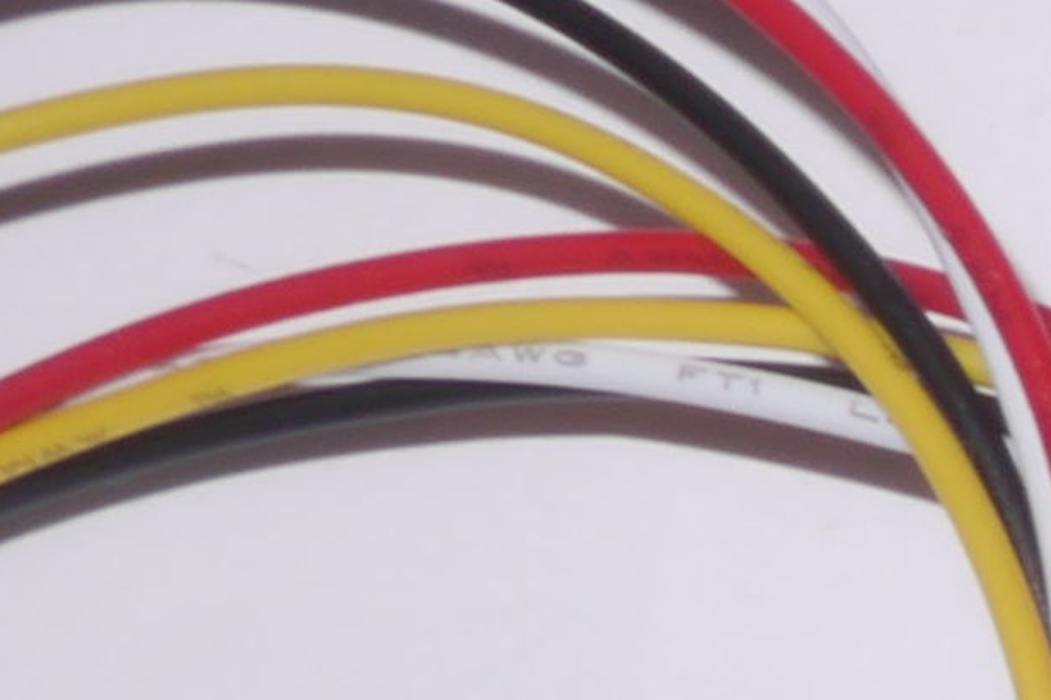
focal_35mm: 248
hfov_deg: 7.5
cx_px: 2952
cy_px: 1841
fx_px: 7238
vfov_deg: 5.3
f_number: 22
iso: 160
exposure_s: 1/60
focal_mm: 16
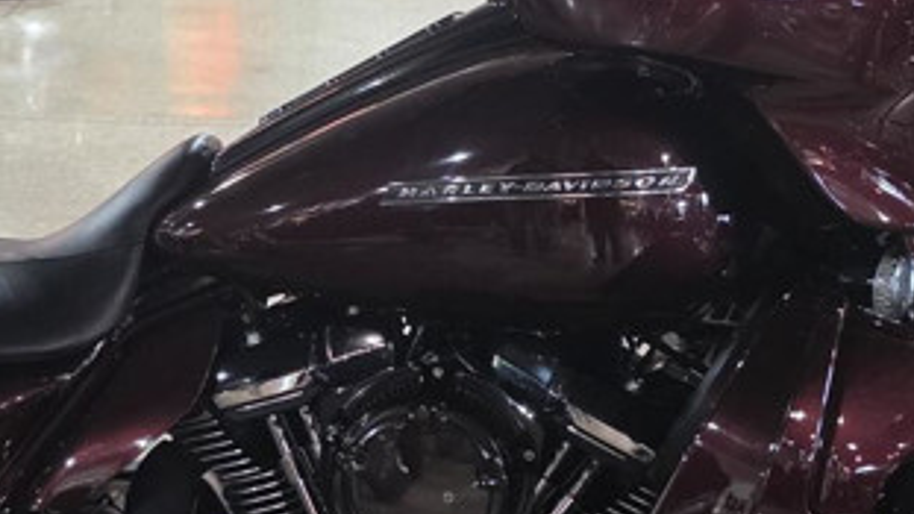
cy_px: 414
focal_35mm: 86
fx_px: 2084
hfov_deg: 24.5
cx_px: 248
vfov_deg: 14.0
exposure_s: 1/120
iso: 1000
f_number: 1.7
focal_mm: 6.3
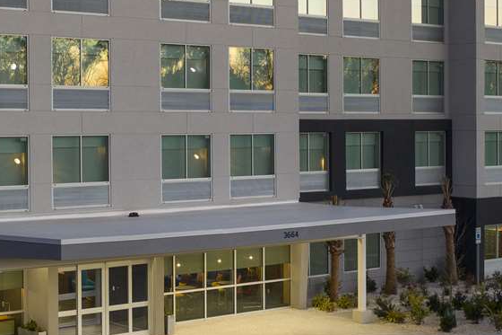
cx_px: 163
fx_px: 1045
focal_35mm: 75
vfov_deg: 18.1
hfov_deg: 26.8
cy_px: 113
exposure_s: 1/30
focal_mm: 10.26
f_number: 2.8
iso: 200
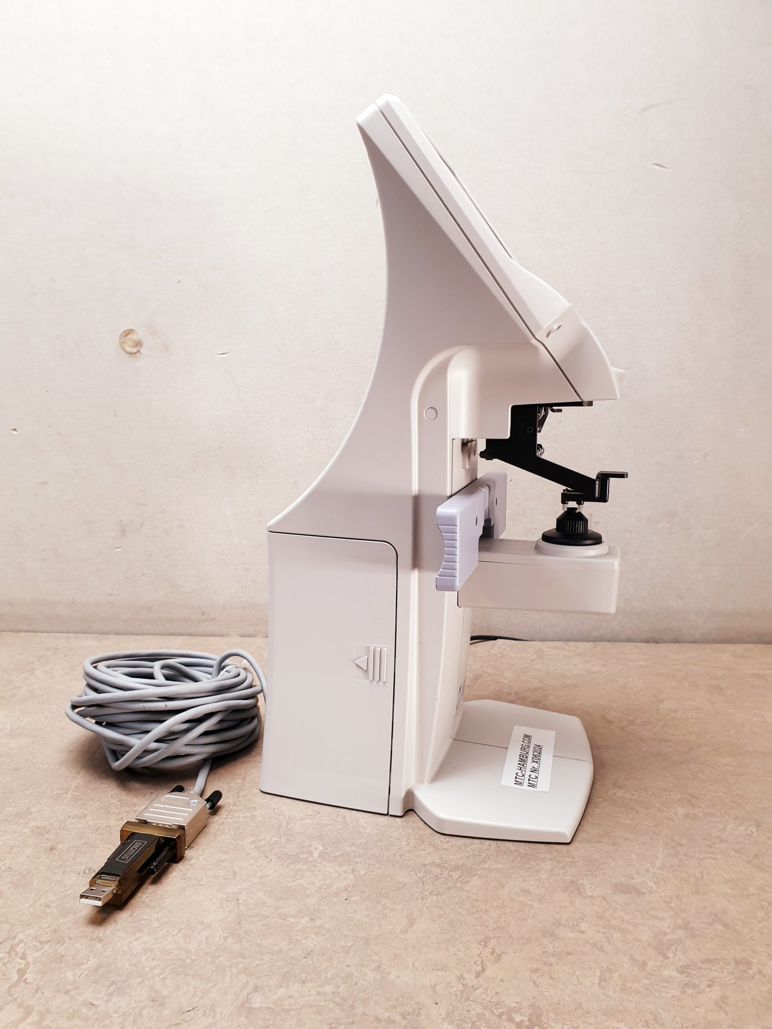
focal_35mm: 26
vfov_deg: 67.3
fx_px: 773
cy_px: 514
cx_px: 386
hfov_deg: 53.1
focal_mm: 4.3
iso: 80
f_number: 2.4
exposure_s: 1/50
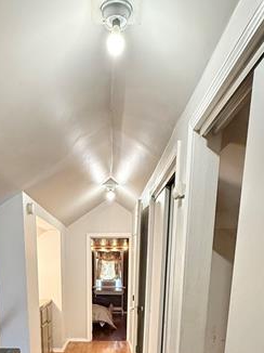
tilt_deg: -12.2
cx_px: 108
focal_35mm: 33
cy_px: 345
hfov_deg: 42.7
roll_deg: -1.5
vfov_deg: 47.1
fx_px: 336
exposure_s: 1/60
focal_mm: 2.22
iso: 400
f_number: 2.2
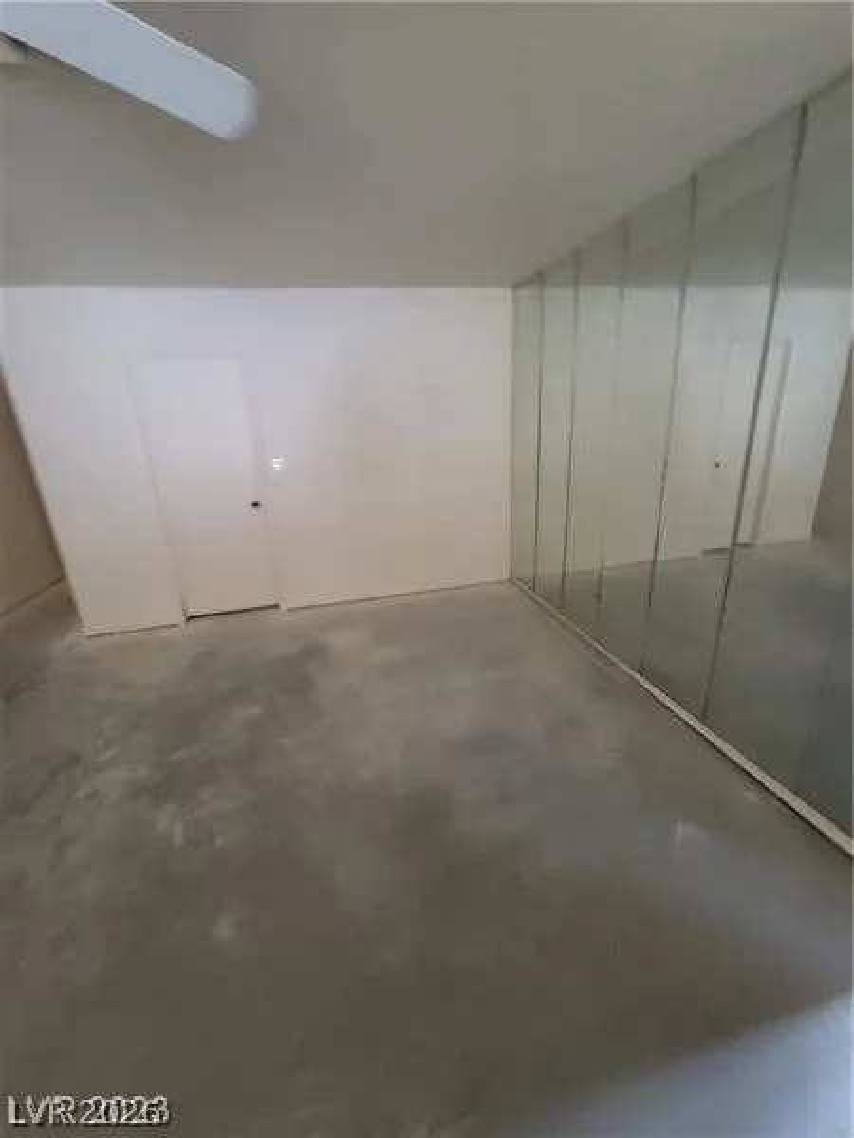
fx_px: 428
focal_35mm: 13
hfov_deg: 89.9
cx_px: 427
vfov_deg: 106.2
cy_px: 569
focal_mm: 2.2
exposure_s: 1/24
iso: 640
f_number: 2.2
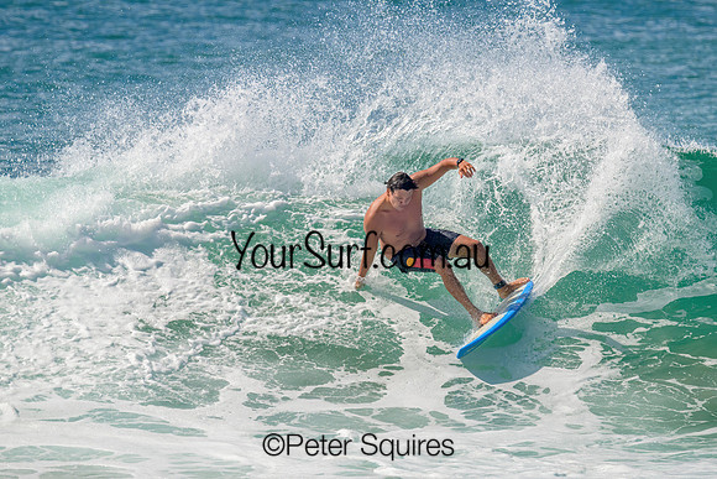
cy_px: 226
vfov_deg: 2.0
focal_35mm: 685
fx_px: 13654
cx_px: 395
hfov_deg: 3.0
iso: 720
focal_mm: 530
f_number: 10
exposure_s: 1/2000
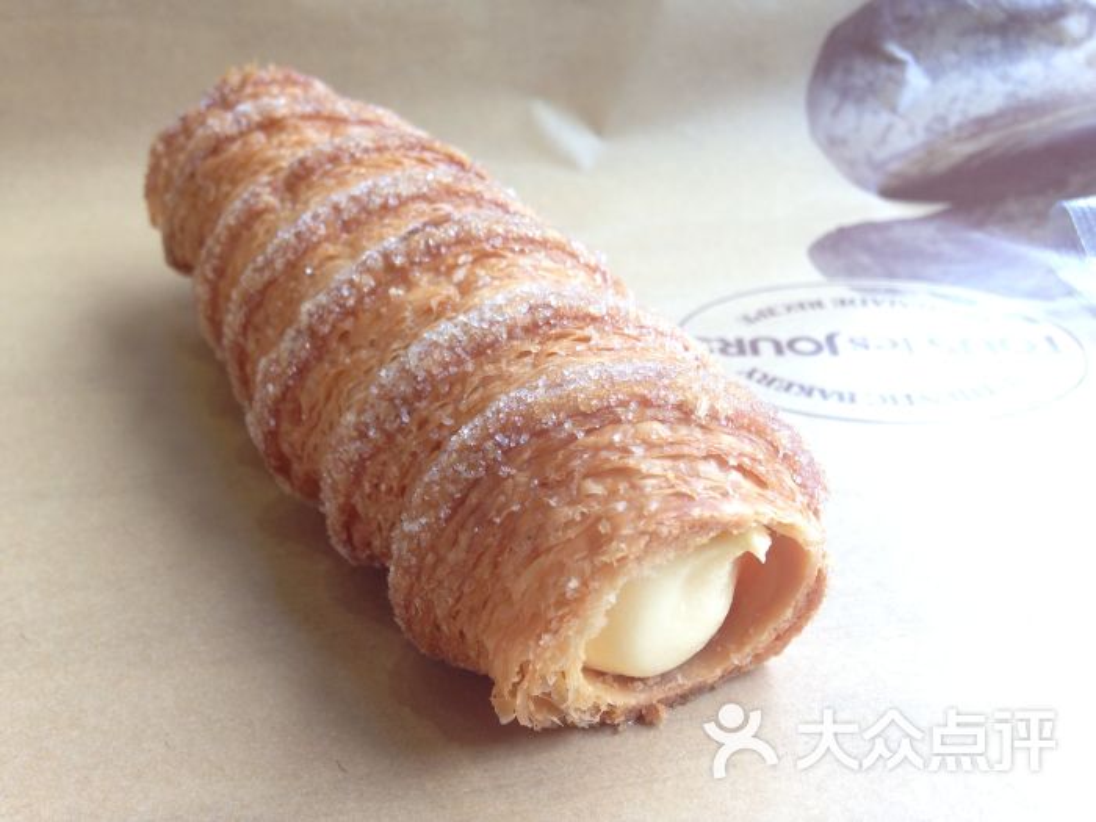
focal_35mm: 33
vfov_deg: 42.9
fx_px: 1045
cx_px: 548
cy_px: 411
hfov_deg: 55.4
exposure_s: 1/60
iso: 64
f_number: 2.4
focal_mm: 4.12
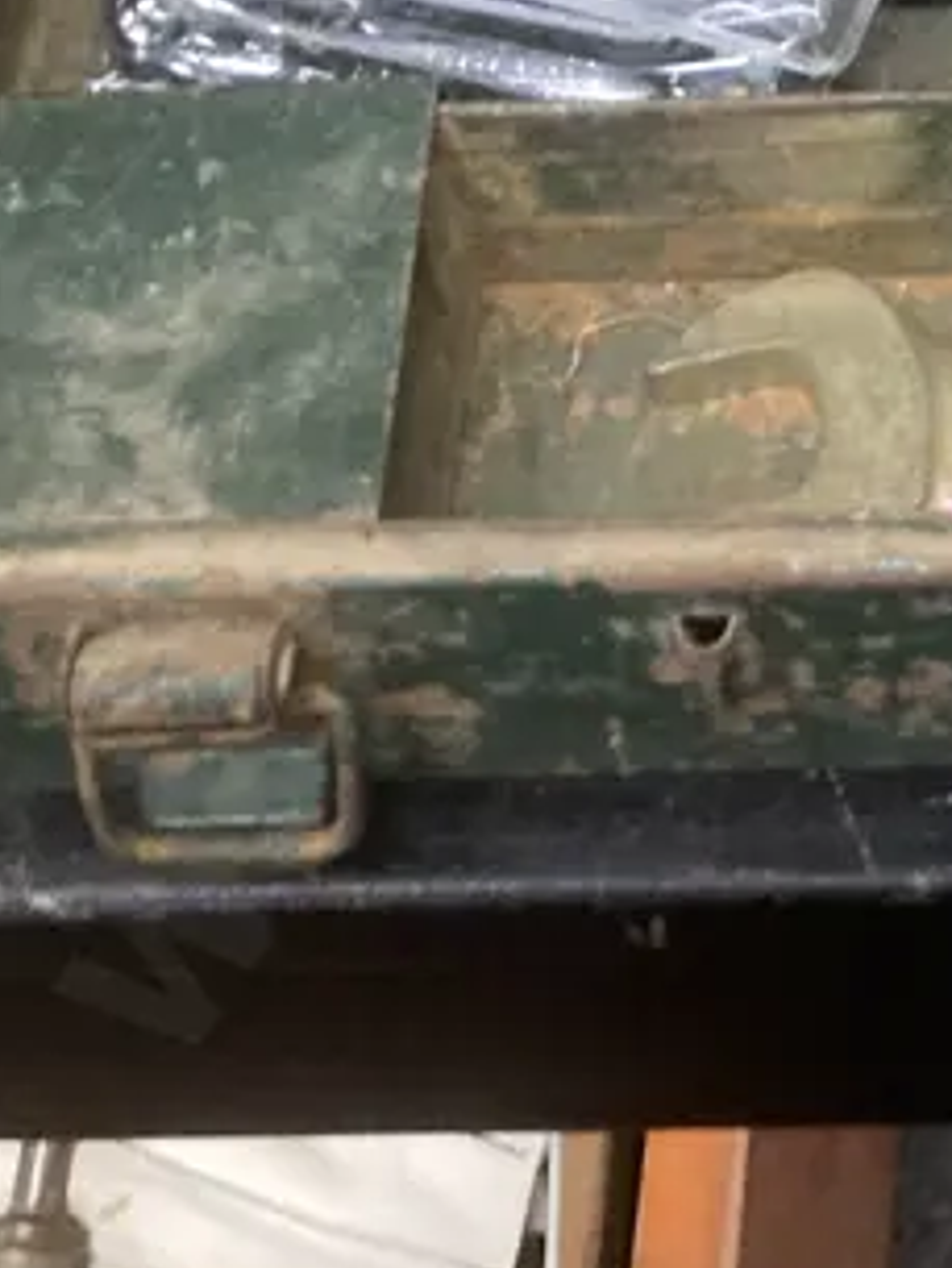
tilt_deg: -43.8
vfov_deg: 18.4
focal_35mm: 94
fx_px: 3444
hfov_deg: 14.7
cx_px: 1380
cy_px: -665
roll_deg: +0.0
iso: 320
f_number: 1.8
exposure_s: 1/50
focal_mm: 3.99
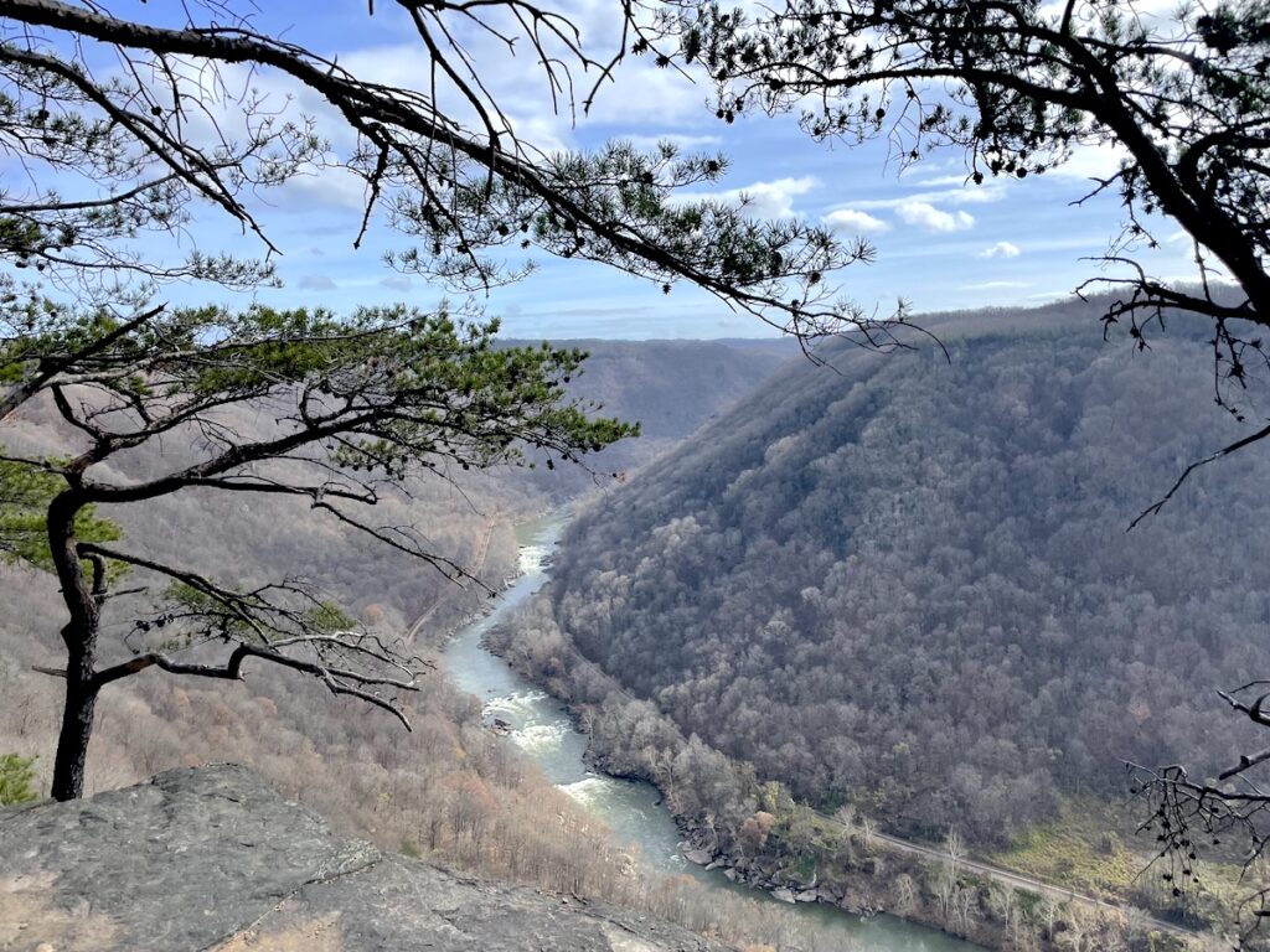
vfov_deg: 53.1
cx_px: 635
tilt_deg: -6.4
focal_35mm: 26
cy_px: 476
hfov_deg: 67.3
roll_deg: +3.3
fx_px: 954
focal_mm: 4.2
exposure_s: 1/3205
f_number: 1.6
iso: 32
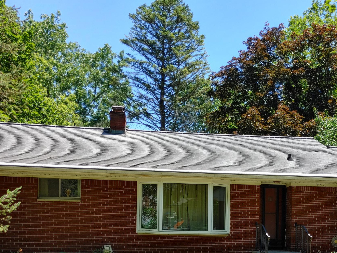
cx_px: 206
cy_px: 225
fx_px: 458
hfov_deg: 40.2
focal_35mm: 47
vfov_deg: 29.7
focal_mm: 5.58
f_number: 1.8
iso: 50
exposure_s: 1/990
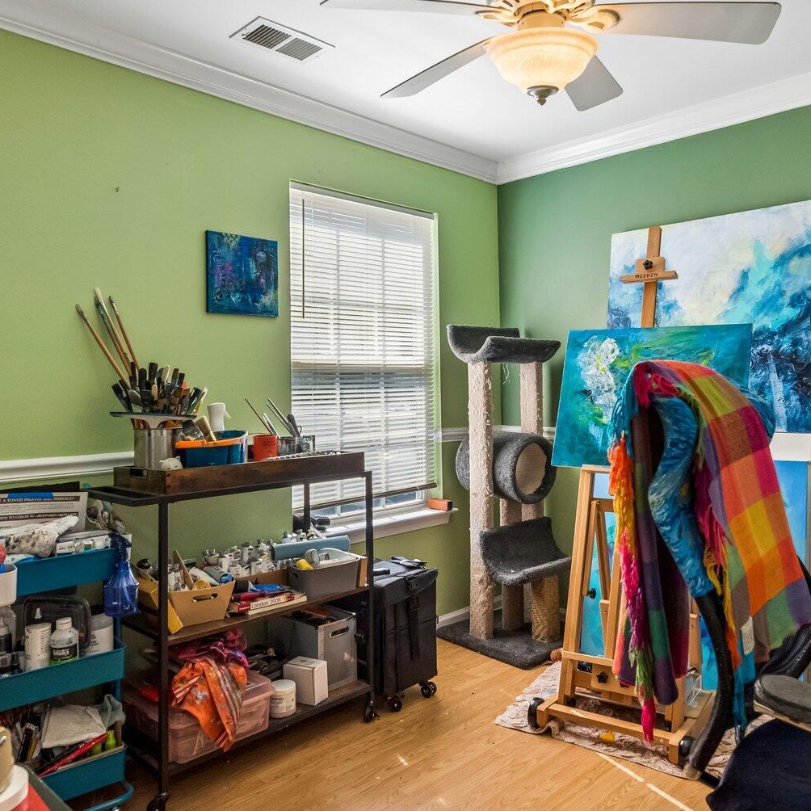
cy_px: 374
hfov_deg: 60.7
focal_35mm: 26
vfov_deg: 60.9
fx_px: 689
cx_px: 456
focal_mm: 15
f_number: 7.1
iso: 1000
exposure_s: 1/250
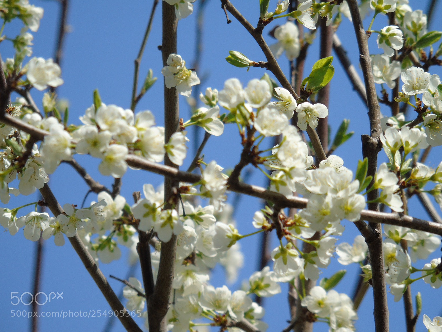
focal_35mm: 647
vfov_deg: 2.3
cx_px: 220
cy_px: 165
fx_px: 8260
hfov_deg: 3.1
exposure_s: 1/400
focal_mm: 112
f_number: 5.8
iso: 80
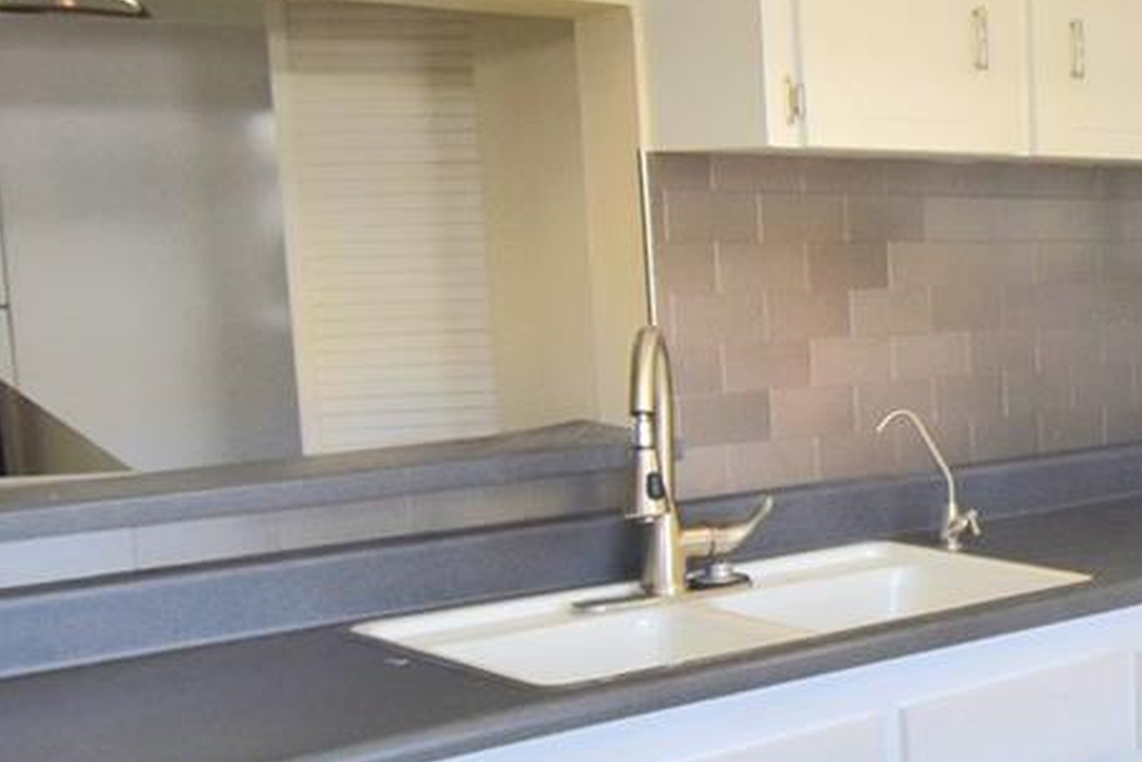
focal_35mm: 53
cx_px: 1432
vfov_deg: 25.5
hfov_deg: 30.6
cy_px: 439
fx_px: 1681
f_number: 5.6
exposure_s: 1/125
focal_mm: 10
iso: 400
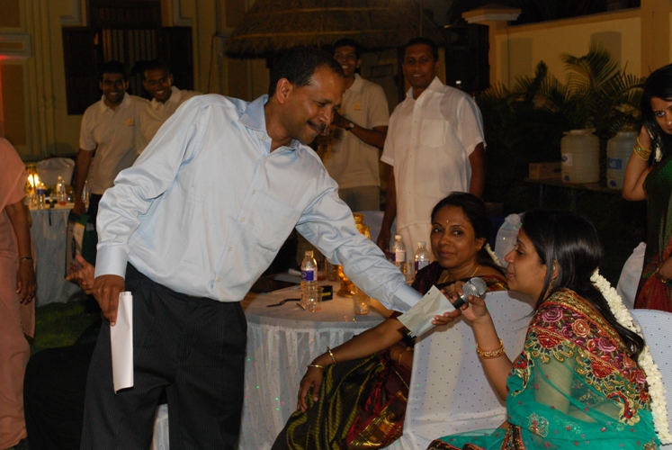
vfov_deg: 23.8
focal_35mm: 57
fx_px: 1065
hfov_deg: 35.0
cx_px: 336
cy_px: 225
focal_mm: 38
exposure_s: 1/60
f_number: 7.1
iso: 800
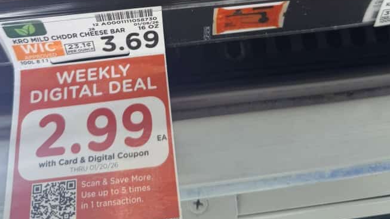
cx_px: 191
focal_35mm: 41
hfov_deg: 49.4
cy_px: -28
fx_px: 424
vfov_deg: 26.5
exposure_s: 1/63
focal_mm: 6.8
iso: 100
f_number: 1.8
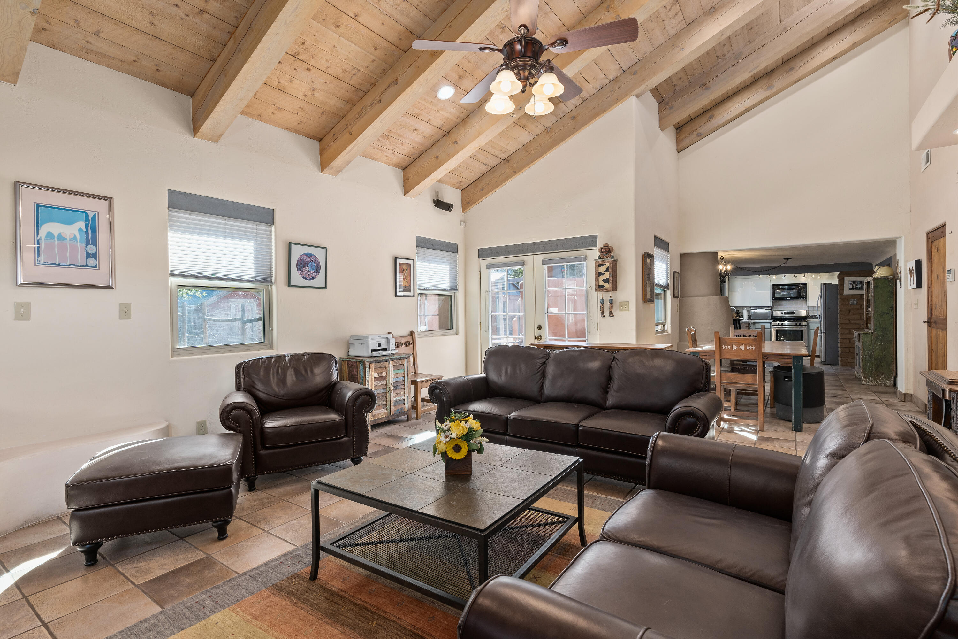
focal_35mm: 17
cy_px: 320
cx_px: 479
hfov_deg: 93.3
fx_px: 452
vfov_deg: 70.4
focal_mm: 17
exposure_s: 1/4
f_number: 9
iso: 320
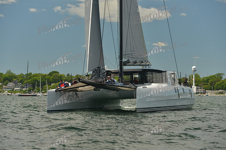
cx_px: 113
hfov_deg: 14.7
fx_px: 879
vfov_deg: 9.8
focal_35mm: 140
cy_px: 75
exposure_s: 1/1000
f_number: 5
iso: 400
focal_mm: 140
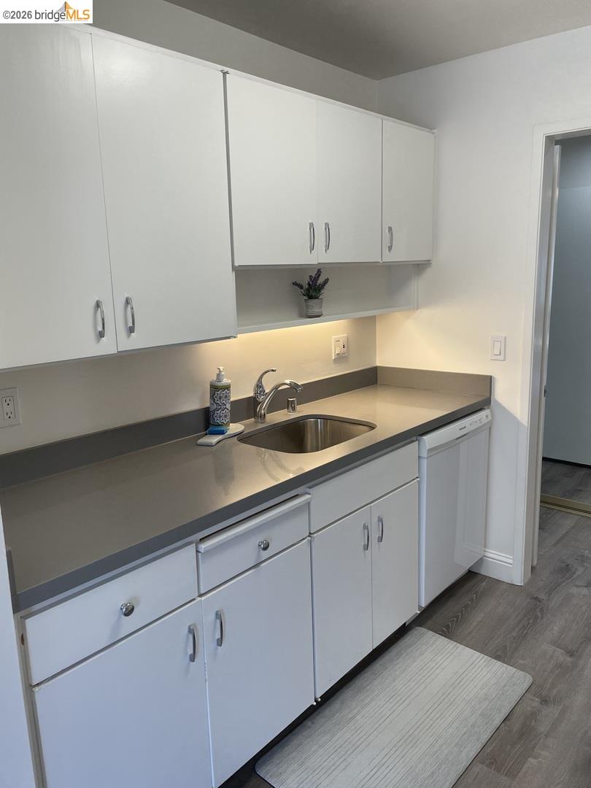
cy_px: 394
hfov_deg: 53.1
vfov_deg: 67.3
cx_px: 296
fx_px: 592
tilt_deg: -10.5
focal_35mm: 26
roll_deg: +2.6
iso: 50
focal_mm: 4.2
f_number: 1.6
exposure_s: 1/120
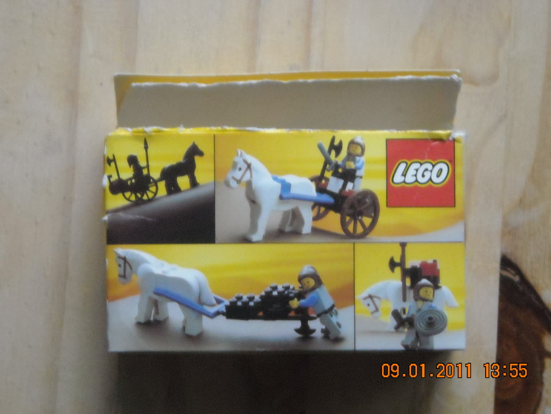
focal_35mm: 105
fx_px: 1671
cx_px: 276
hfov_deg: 18.7
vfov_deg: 14.1
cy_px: 207
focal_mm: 17.1
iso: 800
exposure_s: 1/30
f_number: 4.7
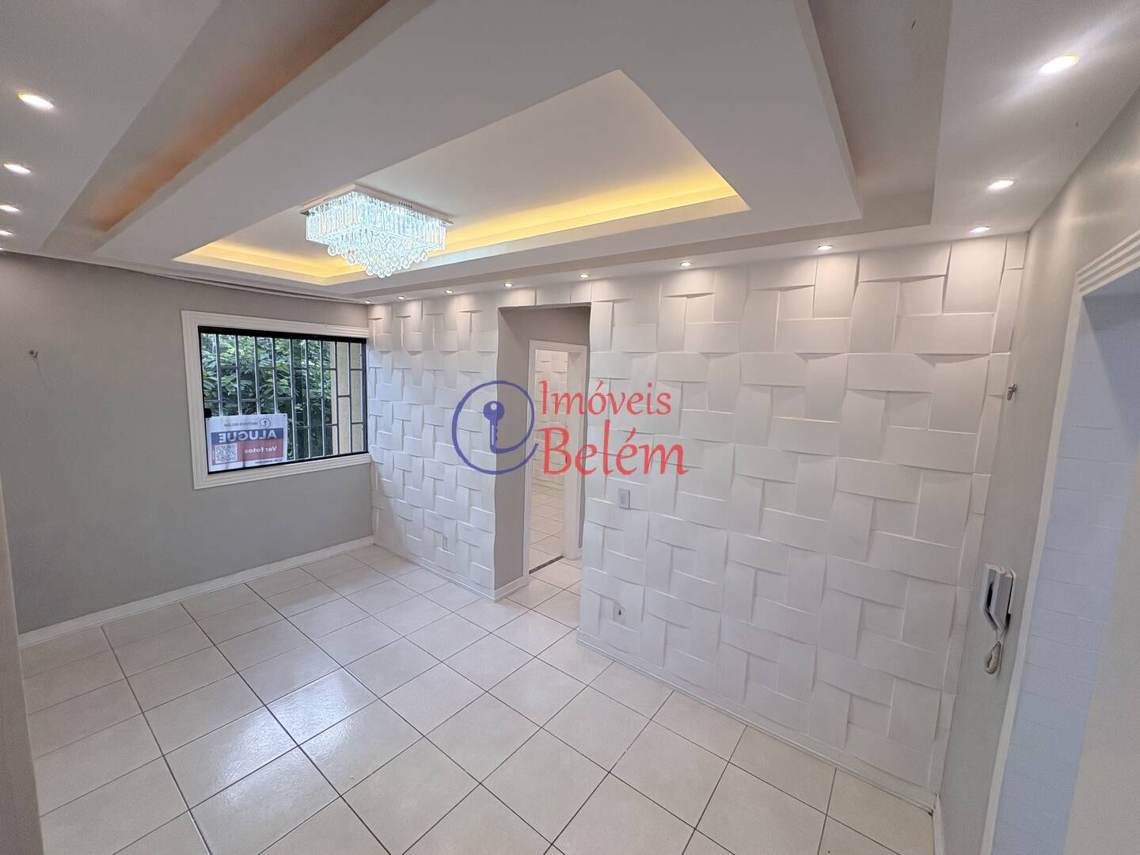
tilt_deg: -7.0
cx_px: 570
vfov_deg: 85.7
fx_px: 461
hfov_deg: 102.1
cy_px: 428
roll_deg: -1.5
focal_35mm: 14
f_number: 2.2
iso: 100
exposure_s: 1/120
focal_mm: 2.22
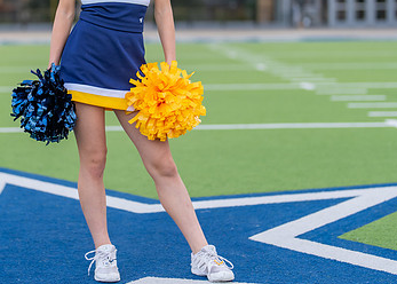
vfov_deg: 14.5
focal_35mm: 98
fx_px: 1105
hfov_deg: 20.3
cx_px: 144
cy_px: 52
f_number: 1.2
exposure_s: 1/500
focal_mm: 50
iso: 100
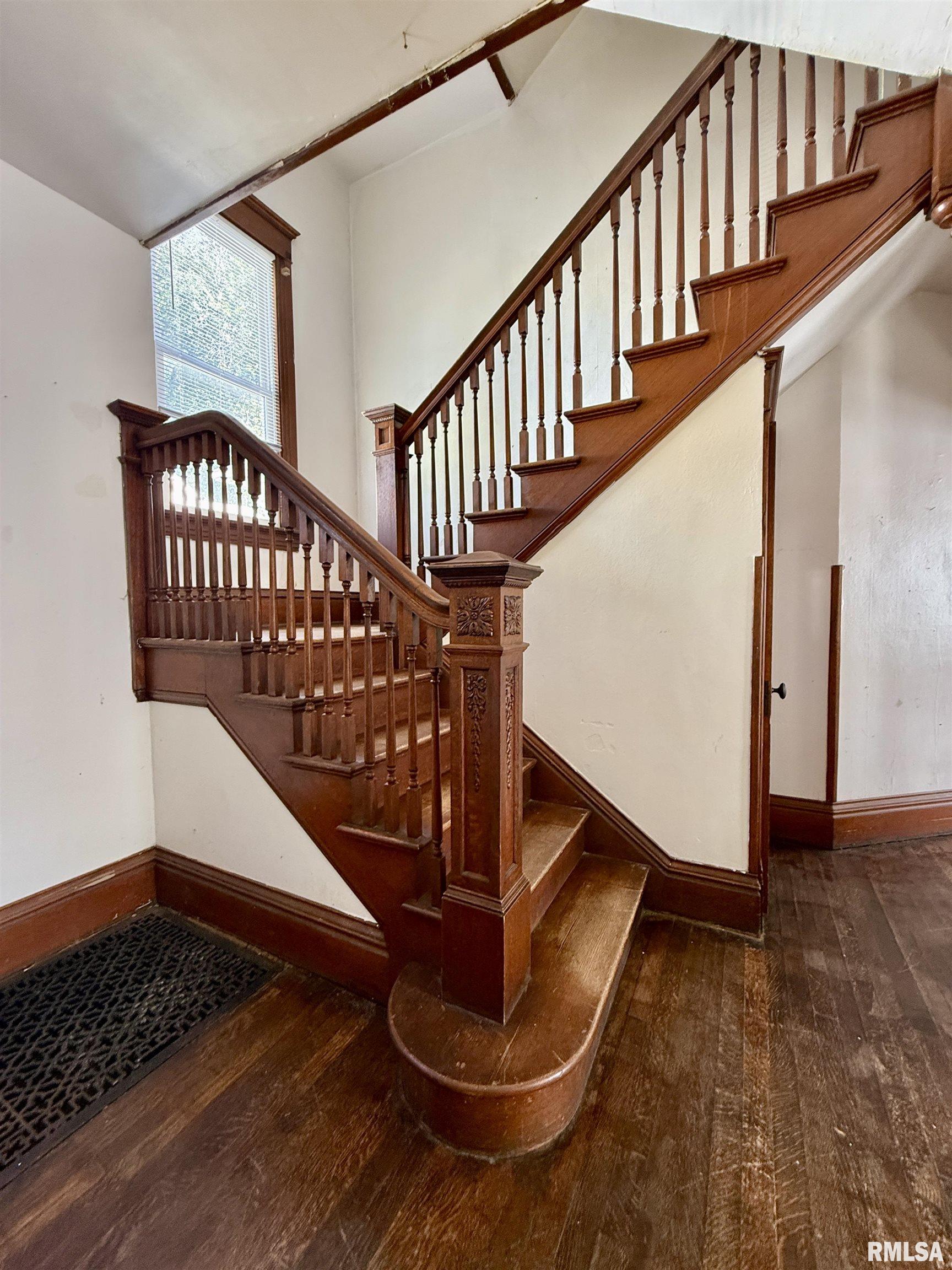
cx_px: 476
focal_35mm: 14
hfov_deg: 85.7
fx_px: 513
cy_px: 635
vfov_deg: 102.1
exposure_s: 1/60
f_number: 2.2
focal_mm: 2.22
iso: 250
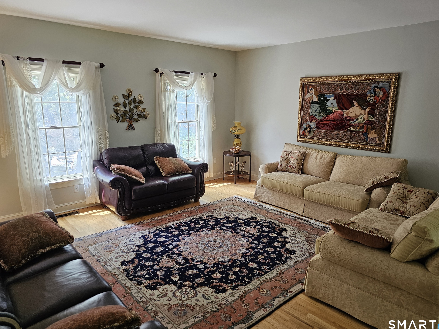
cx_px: 228
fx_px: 304
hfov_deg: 71.6
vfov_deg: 56.8
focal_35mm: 24
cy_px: 161
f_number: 1.7
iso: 250
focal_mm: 6.3
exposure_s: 1/120
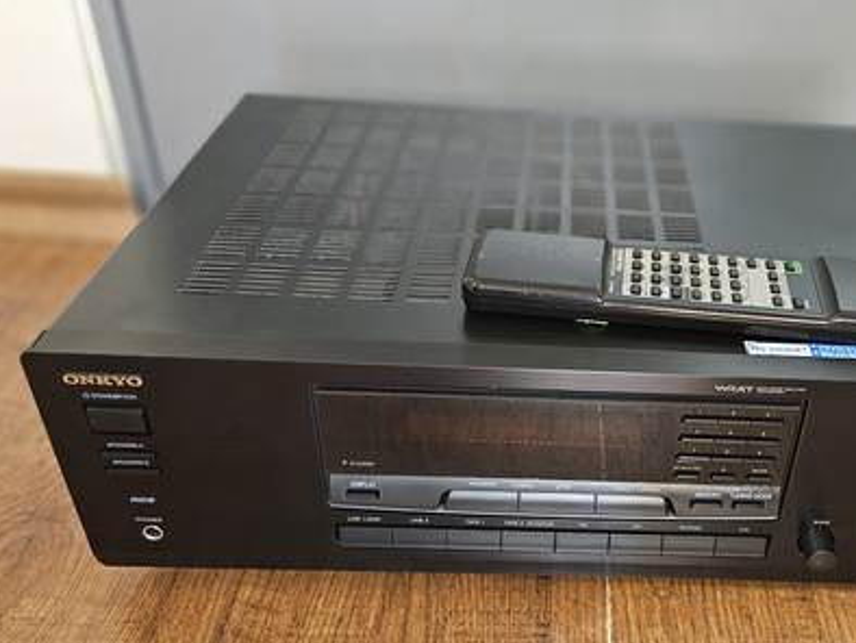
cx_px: 600
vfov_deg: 40.7
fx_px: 866
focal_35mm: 35
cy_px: 332
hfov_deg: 51.2
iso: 640
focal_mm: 5.4
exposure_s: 1/33.3
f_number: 1.8
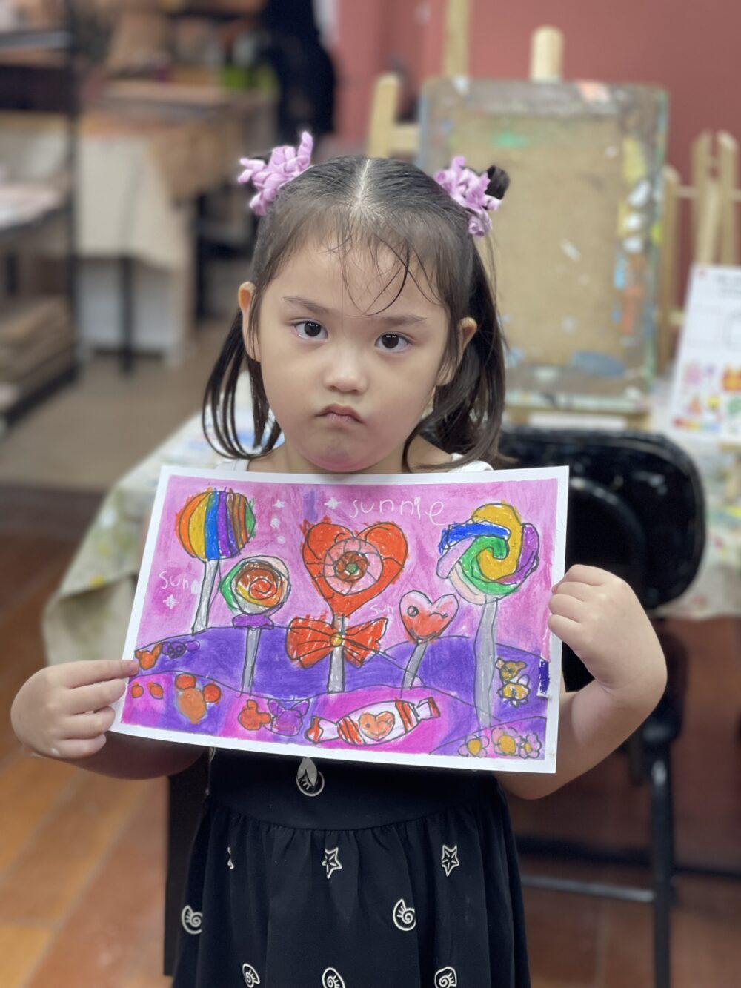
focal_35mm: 64
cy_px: 494
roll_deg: -3.0
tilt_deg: -14.8
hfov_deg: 22.9
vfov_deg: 30.3
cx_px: 370
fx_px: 1826
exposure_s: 1/100
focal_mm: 7.5
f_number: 2.2
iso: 125
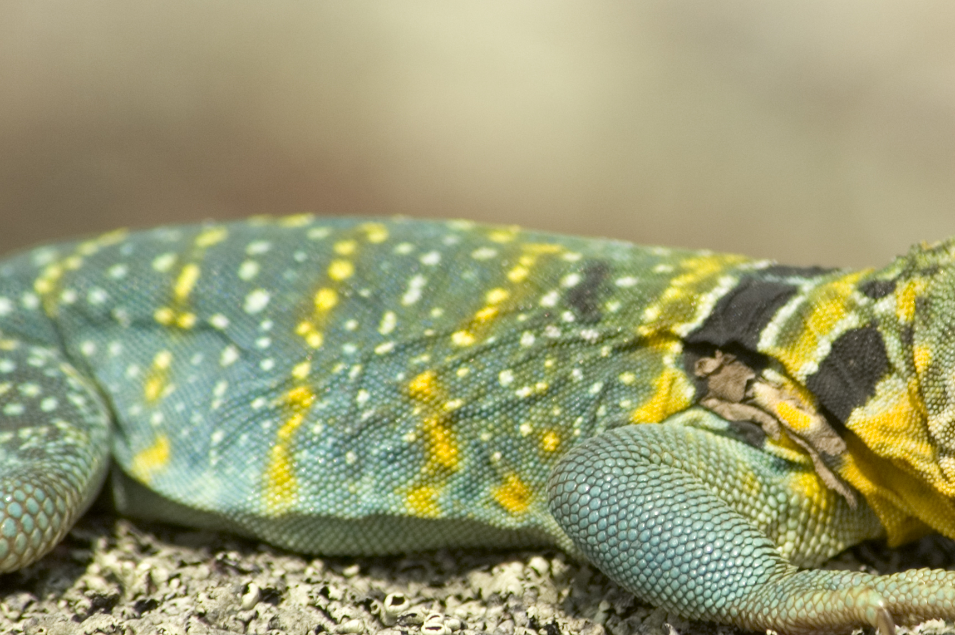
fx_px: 20912
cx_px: 707
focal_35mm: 789
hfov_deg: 2.6
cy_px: 351
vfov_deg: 1.7
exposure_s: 1/400
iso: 200
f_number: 9
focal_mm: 300
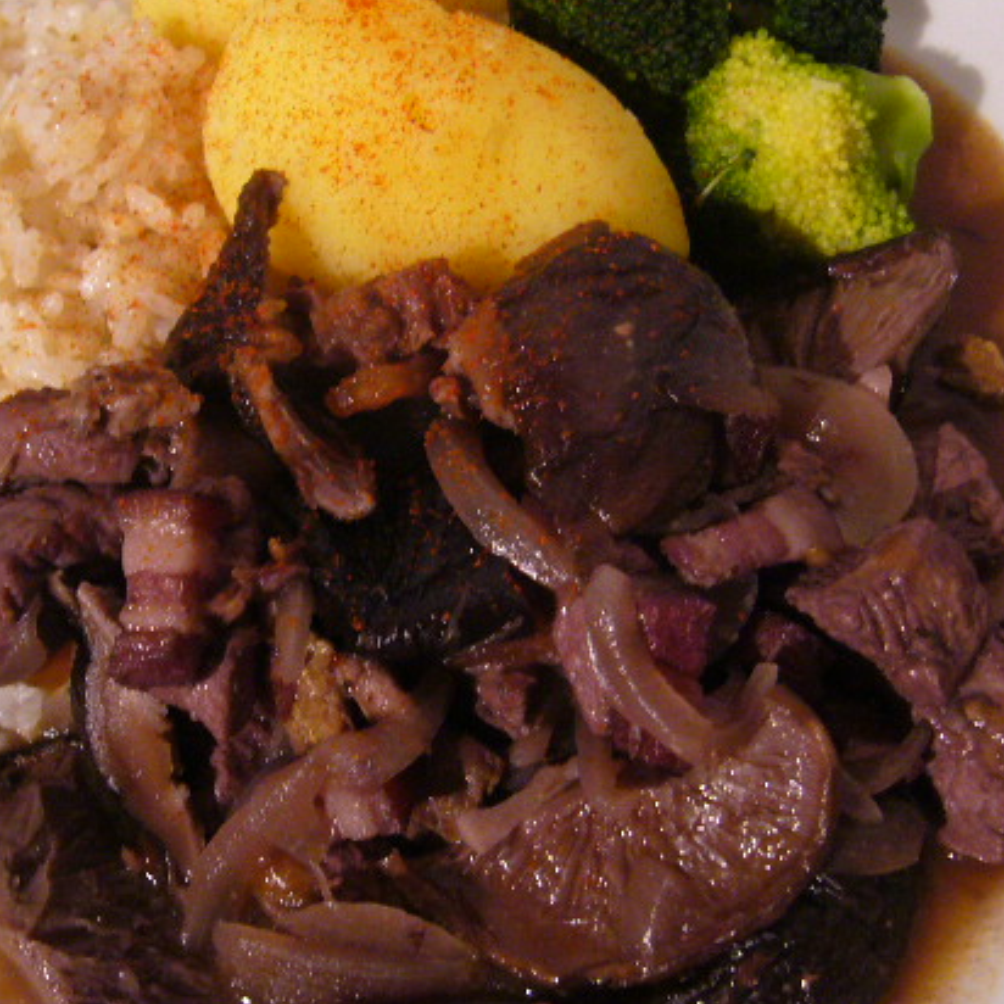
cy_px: 470
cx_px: 407
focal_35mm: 48
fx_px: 1575
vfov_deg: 35.3
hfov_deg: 35.2
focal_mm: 5.8
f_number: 2.8
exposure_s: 1/8
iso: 200
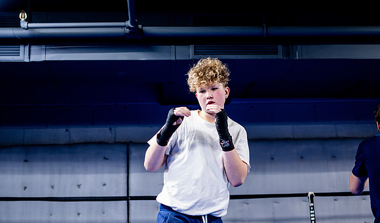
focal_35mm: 61
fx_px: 616
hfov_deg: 34.3
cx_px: 199
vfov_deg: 20.5
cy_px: 90
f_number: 1.8
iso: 2500
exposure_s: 1/500
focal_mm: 50
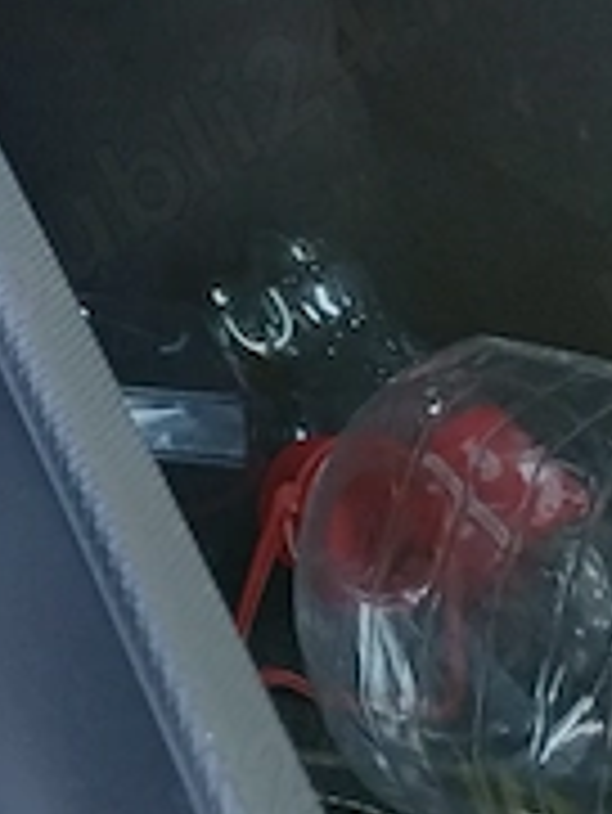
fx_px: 2496
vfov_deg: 16.8
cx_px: -702
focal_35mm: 106
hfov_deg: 12.1
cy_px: -423
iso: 150
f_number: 1.89
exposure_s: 1/50
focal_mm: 5.89
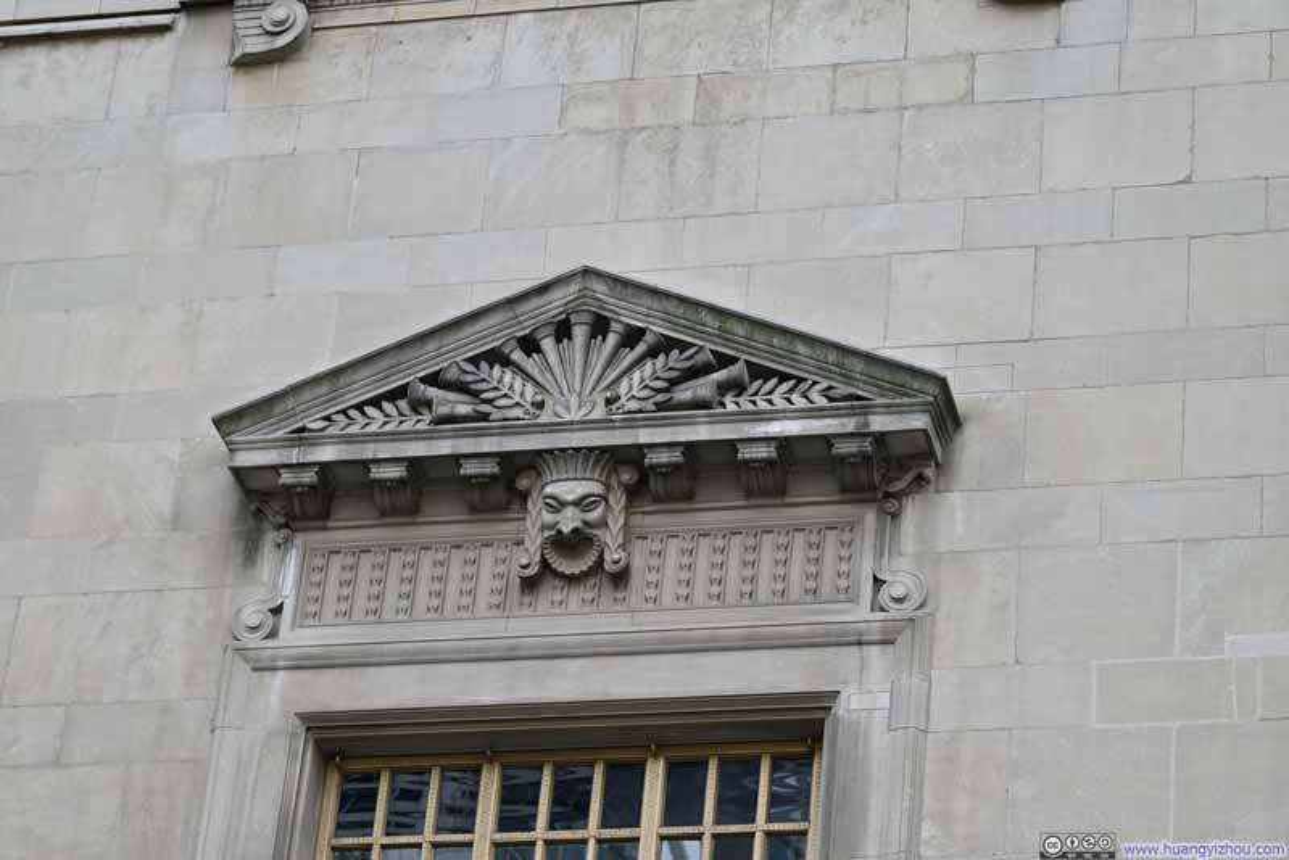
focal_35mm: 120
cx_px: 644
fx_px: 4298
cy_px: 430
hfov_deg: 17.1
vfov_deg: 11.4
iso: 100
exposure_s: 1/400
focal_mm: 120
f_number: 5
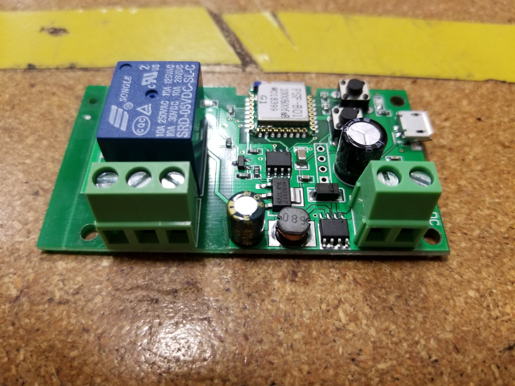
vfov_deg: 53.1
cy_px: 193
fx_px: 387
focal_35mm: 26
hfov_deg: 67.3
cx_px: 258
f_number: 1.7
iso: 160
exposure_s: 1/30
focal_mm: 4.25
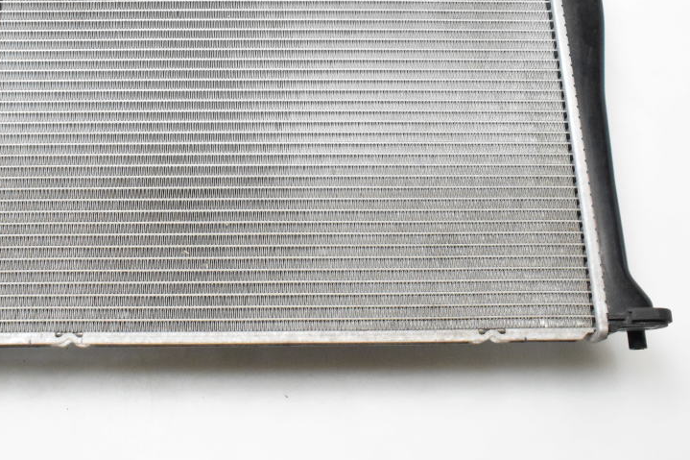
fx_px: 901
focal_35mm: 47
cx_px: 252
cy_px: 156
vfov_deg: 28.5
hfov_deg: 41.6
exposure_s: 1/500
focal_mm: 22
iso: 6400
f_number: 9
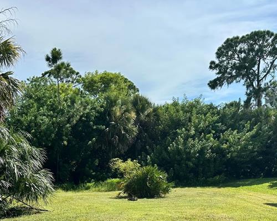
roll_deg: +0.6
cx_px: 106
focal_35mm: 48
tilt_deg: -4.8
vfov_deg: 30.2
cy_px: 194
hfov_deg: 38.6
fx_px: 394
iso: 80
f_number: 1.78
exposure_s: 1/4545
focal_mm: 6.86
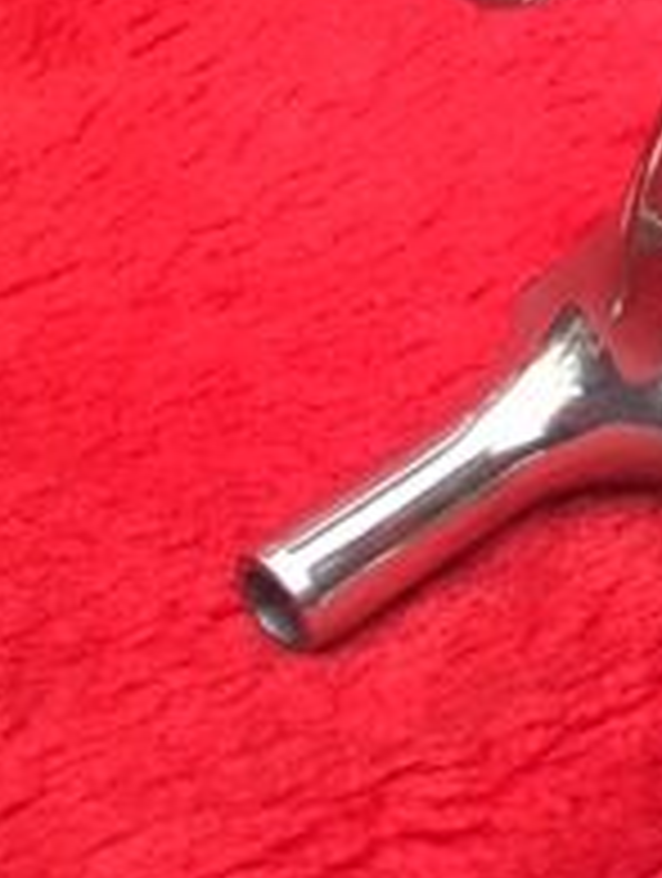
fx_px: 2414
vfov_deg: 20.6
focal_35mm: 95
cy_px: 329
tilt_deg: -38.5
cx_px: 910
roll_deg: +0.3
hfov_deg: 14.8
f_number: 2.2
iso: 64
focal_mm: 4.15
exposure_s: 1/33
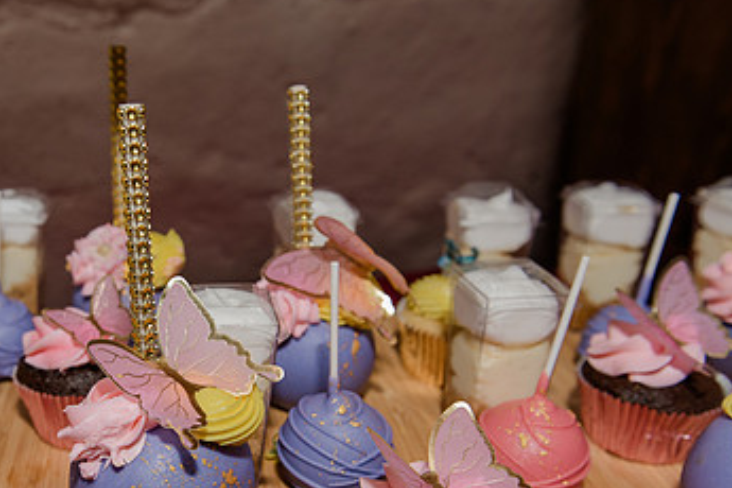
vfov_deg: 28.9
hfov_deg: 41.2
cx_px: 161
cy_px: 352
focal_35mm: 46
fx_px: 935
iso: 800
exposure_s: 1/160
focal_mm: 26
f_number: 4
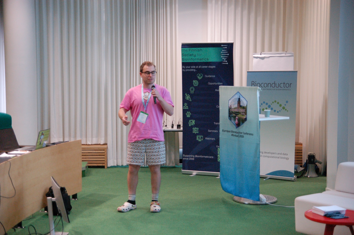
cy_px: 118
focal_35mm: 63
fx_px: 619
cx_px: 177
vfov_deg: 21.5
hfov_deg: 31.9
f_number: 3.2
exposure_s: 1/125
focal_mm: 42
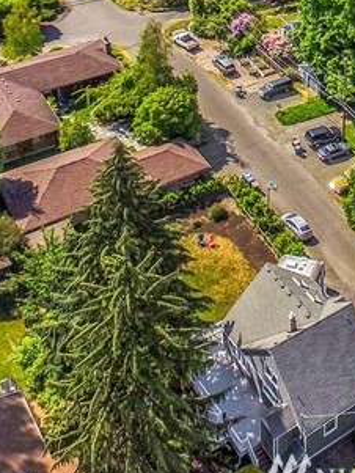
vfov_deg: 26.0
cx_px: 352
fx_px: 929
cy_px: -71
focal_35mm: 68
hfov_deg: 20.9
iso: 200
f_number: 2.8
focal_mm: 3.61
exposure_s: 1/2500
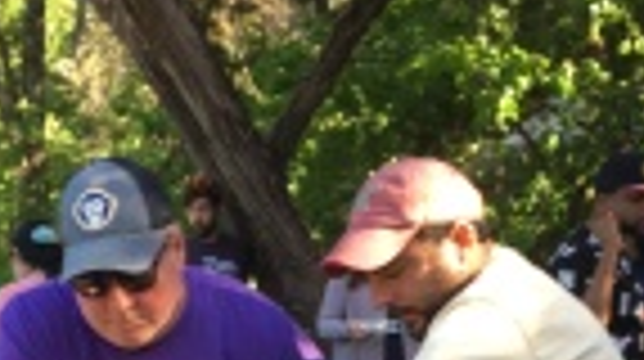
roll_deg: +0.0
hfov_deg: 26.2
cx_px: 284
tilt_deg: -12.8
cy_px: 576
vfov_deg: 13.8
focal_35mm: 81
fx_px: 1381
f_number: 2.2
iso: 32
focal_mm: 4.15
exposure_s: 1/120
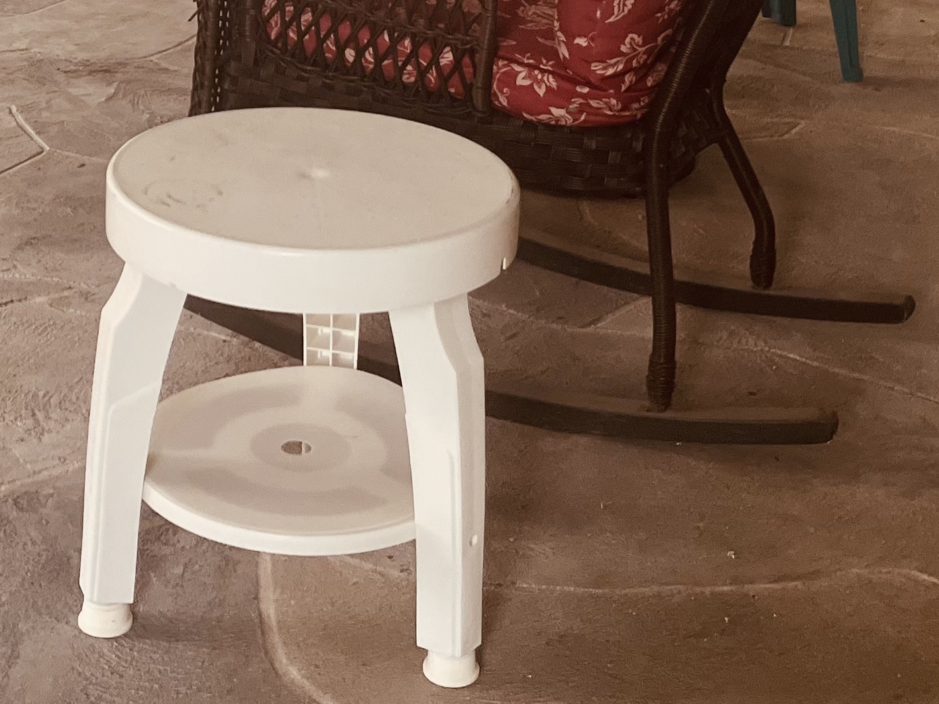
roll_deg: -0.8
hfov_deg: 26.1
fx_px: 2007
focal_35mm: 74
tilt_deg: -10.5
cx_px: 254
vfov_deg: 18.7
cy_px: -176
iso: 100
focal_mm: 5.1
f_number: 1.6
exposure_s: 1/121
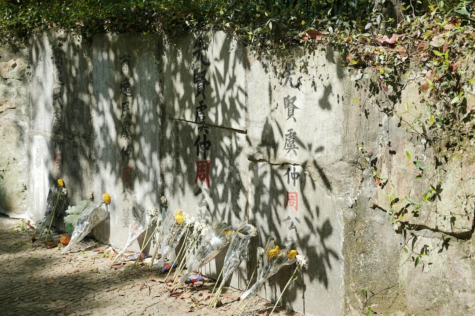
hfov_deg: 38.9
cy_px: 158
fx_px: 673
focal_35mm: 51
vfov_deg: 26.5
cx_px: 238
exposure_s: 1/125
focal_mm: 51
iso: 100
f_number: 5.6
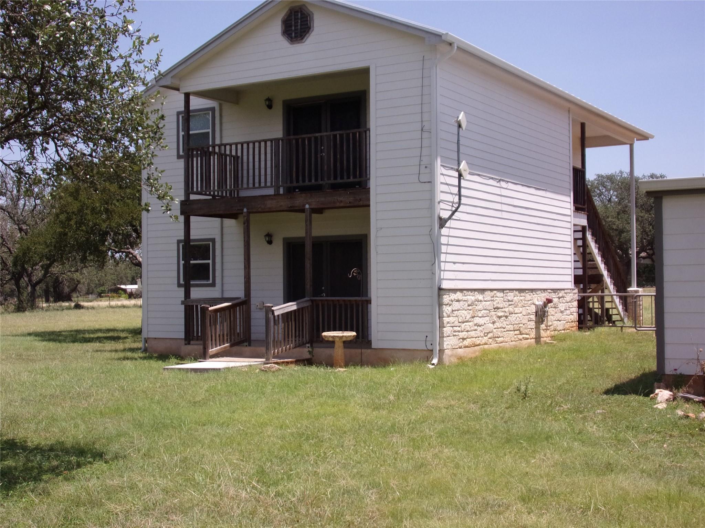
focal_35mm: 46
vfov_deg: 31.5
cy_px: 264
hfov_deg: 41.2
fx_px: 937
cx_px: 352
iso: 80
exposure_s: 1/680
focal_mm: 8.3
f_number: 4.1
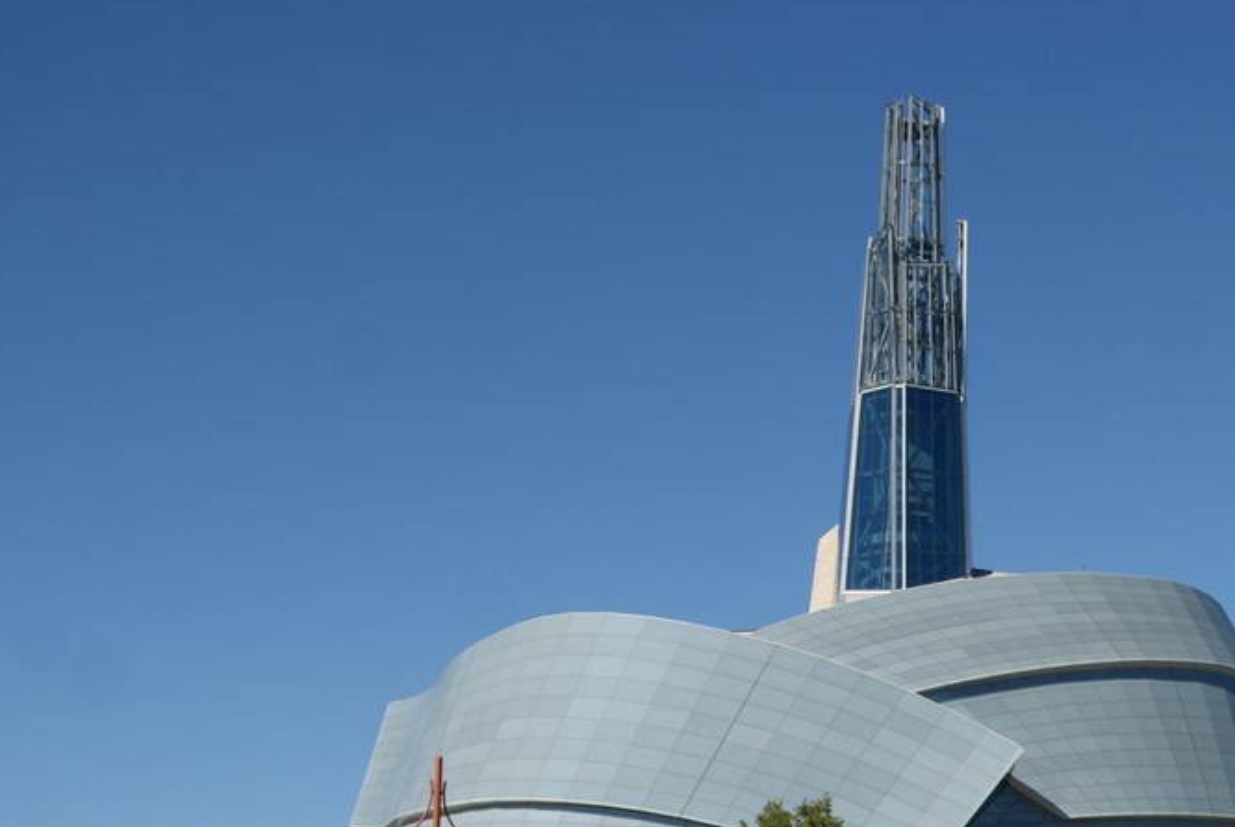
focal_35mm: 75
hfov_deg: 26.1
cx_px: 1101
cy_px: 754
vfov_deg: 17.9
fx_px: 2576
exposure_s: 1/800
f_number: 5.6
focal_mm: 26
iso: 100
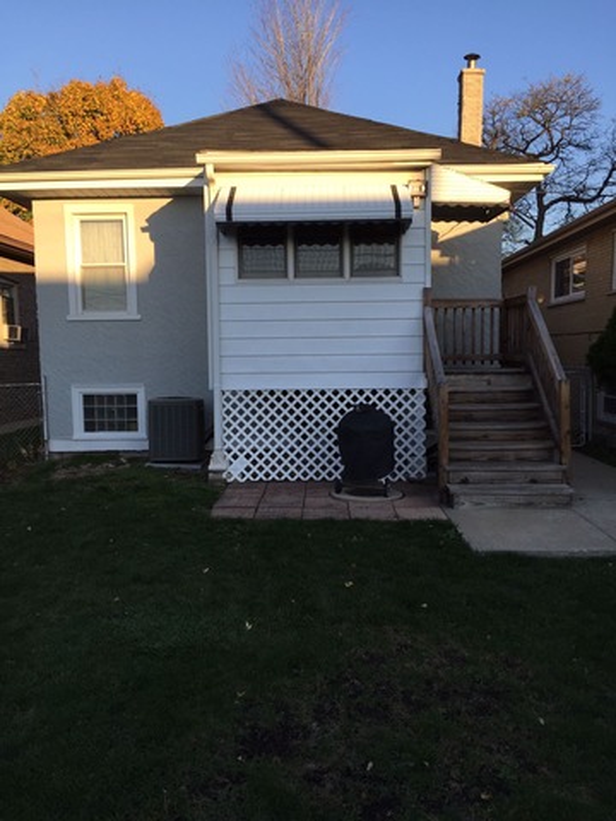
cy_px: 410
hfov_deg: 48.2
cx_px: 308
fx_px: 688
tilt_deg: -3.7
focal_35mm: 29
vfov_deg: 61.7
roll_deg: -0.3
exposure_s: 1/682
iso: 32
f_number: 2.2
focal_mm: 4.15
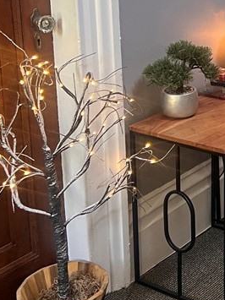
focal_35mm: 75
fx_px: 650
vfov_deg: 25.1
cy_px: 25
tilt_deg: -11.2
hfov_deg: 18.0
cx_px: 315
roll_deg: +0.0
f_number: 1.5
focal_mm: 5.7
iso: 320
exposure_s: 1/60
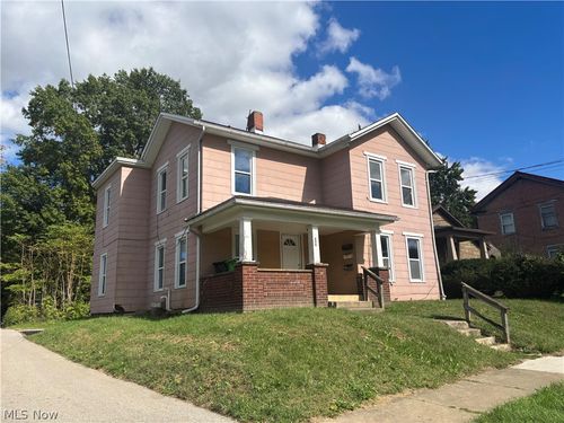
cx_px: 282
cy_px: 212
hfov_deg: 67.3
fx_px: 424
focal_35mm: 26
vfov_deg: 53.1
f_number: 1.6
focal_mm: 5.96
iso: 50
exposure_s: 1/4255
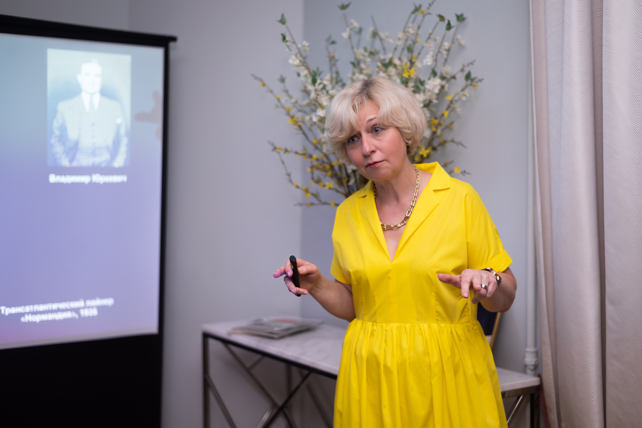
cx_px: 321
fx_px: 892
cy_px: 214
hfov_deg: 39.6
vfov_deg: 27.0
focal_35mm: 50
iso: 160
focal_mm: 50
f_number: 2.2
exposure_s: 1/200
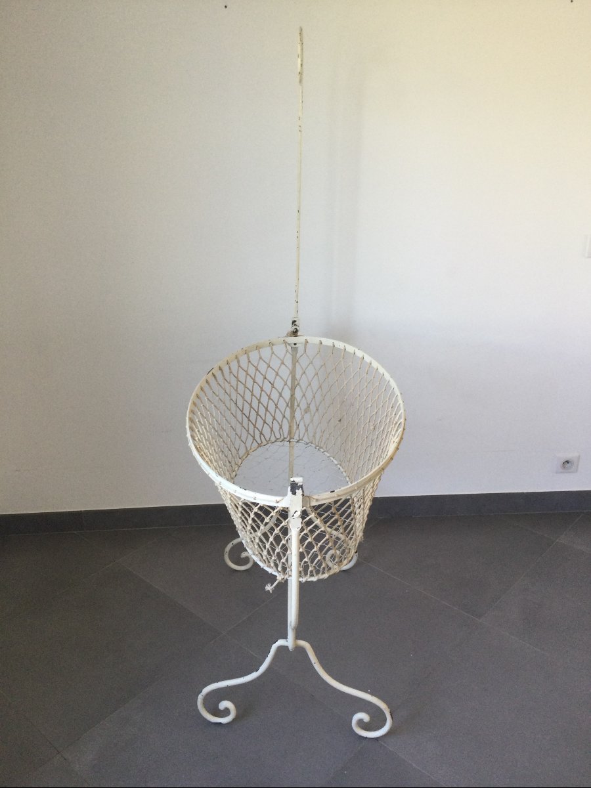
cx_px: 296
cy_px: 394
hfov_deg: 45.4
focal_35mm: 31
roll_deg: +0.9
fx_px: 706
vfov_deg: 58.4
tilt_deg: -22.4
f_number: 2.4
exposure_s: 1/33
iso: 32
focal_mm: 3.3
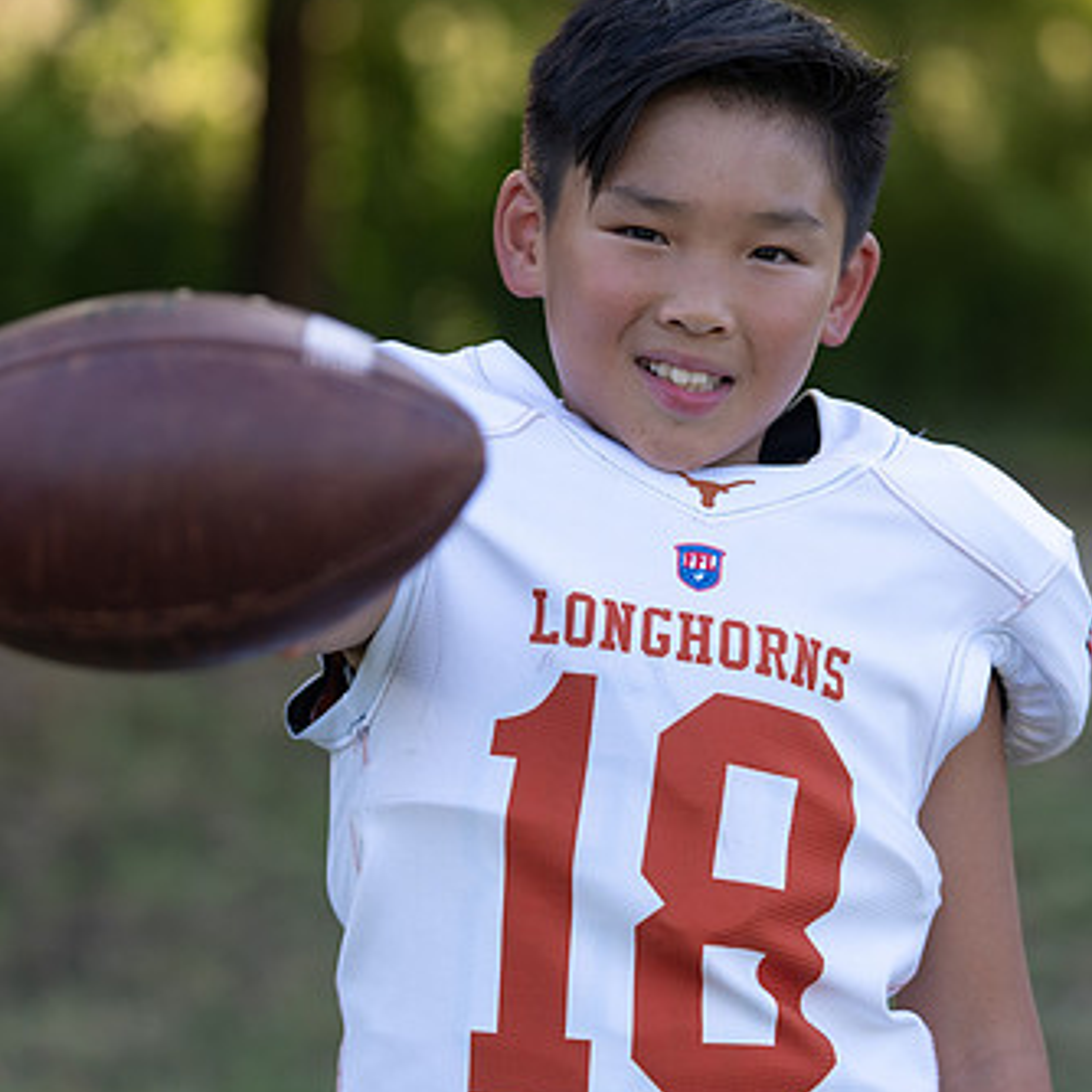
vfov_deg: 11.6
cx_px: 677
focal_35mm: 151
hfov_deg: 11.6
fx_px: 5389
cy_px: 487
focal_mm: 95
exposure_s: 1/400
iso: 160
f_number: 2.8
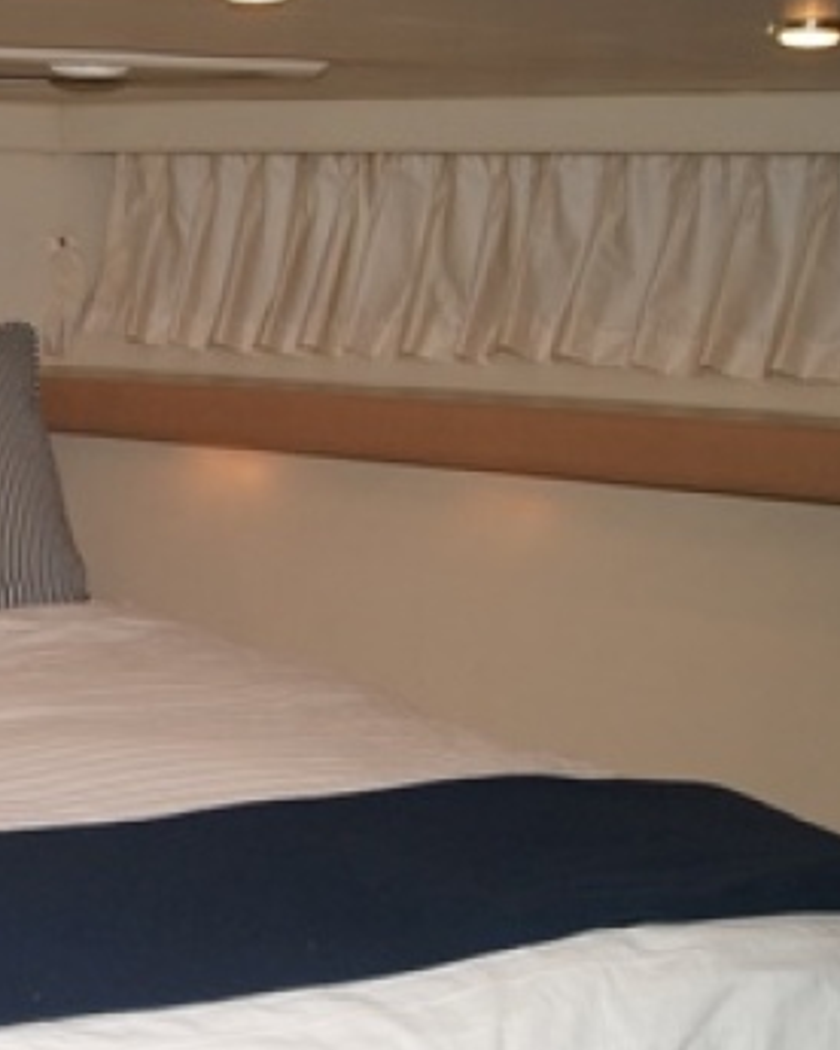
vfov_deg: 28.7
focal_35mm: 66
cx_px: -251
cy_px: 429
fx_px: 2051
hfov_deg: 21.0
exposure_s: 1/60
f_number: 5.6
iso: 400
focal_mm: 18
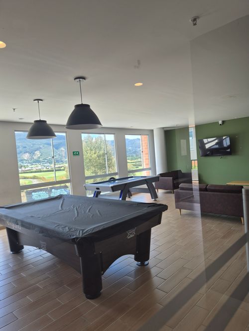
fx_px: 221
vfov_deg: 73.9
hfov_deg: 58.9
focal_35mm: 23
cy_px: 166
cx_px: 124
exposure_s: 1/181
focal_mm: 5.4
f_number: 1.8
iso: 25
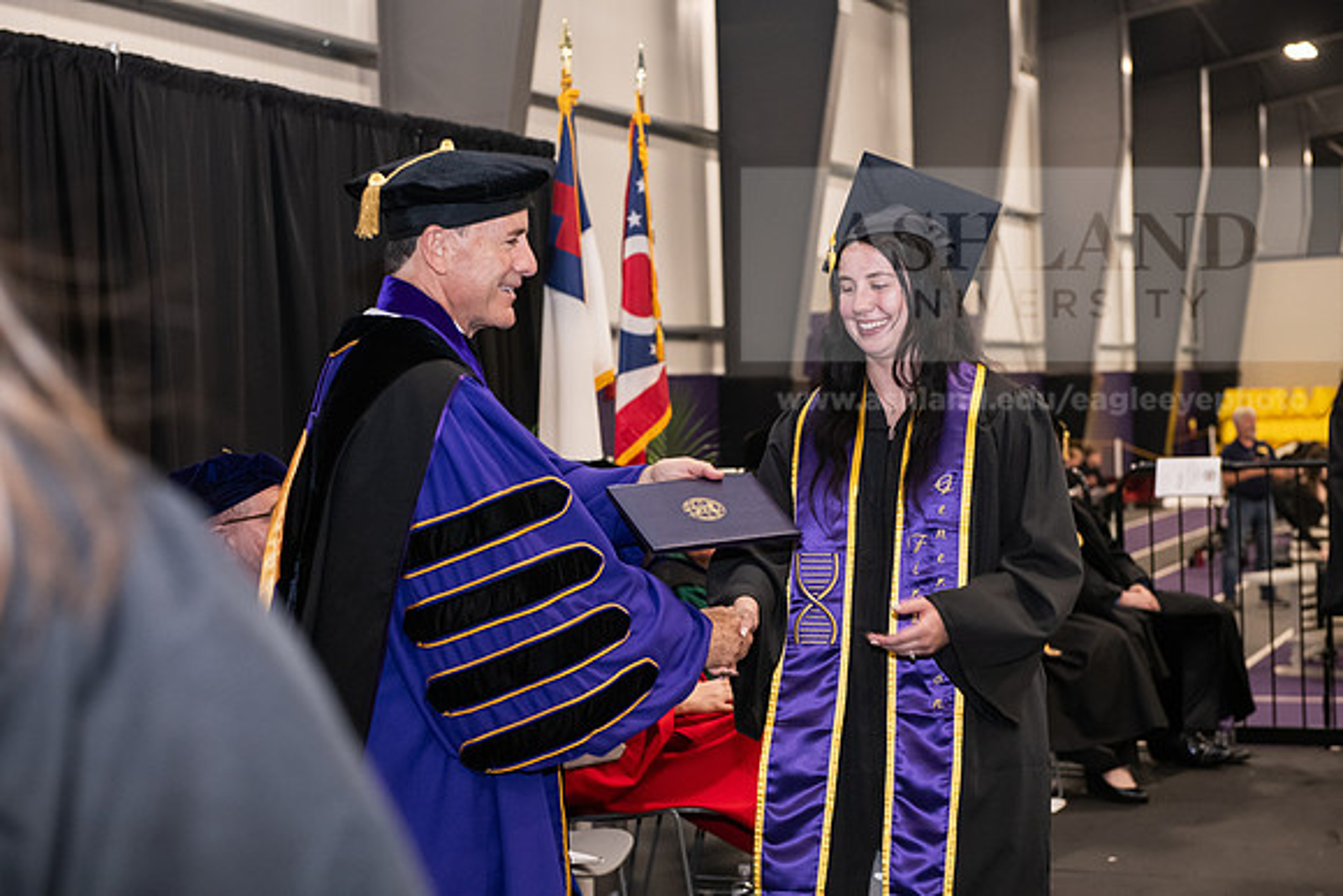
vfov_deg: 20.6
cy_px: 448
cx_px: 672
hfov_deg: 30.5
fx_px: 2463
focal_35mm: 66
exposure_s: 1/125
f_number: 5
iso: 2500
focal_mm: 66
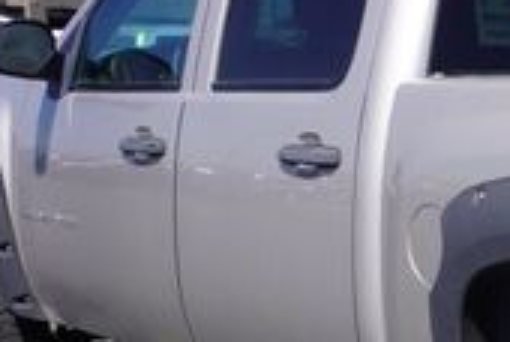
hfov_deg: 17.1
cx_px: 639
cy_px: 384
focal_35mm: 113
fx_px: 1604
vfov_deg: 12.0
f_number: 10
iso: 100
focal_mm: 20
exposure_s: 1/160
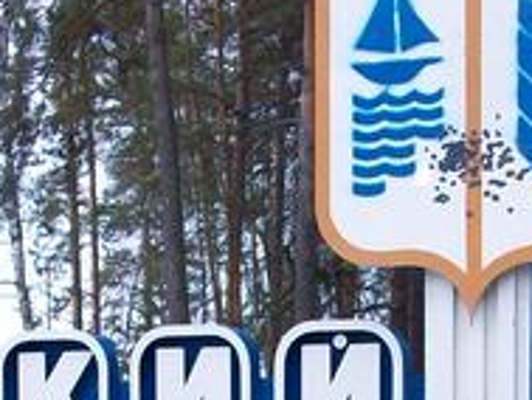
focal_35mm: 126
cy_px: 661
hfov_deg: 15.6
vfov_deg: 11.2
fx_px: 1938
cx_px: 298
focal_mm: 5.7
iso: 200
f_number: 2.8
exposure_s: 1/124
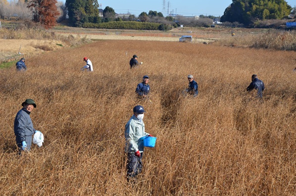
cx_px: 148
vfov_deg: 15.6
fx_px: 714
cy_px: 98
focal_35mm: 87
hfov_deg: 23.4
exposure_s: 1/250
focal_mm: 58
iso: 110
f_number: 8
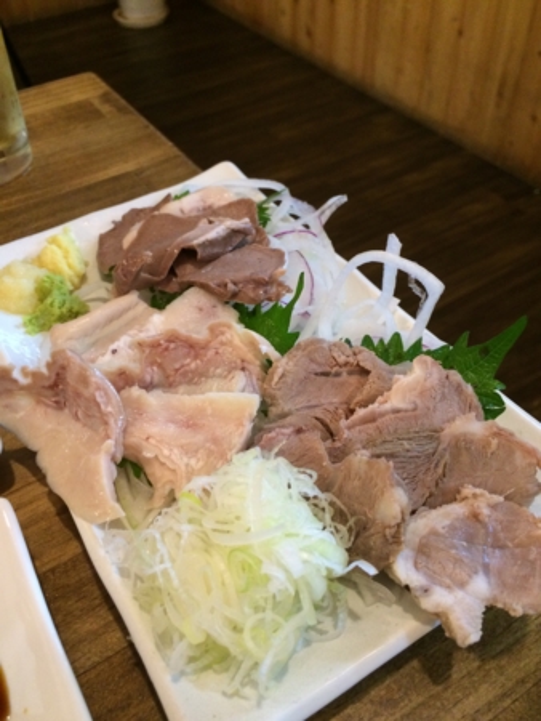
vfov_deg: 61.6
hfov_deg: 48.3
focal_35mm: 29
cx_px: 270
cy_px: 360
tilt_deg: -47.9
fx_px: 604
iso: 200
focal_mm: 4.15
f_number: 2.2
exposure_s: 1/30
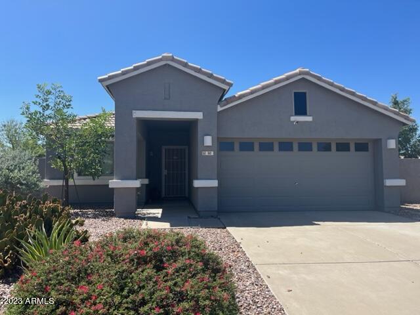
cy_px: 158
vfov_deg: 53.1
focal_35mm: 26
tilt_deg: +0.2
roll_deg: +0.2
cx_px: 210
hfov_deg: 67.3
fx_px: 315
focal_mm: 5.1
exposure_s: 1/2967
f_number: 1.6
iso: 50
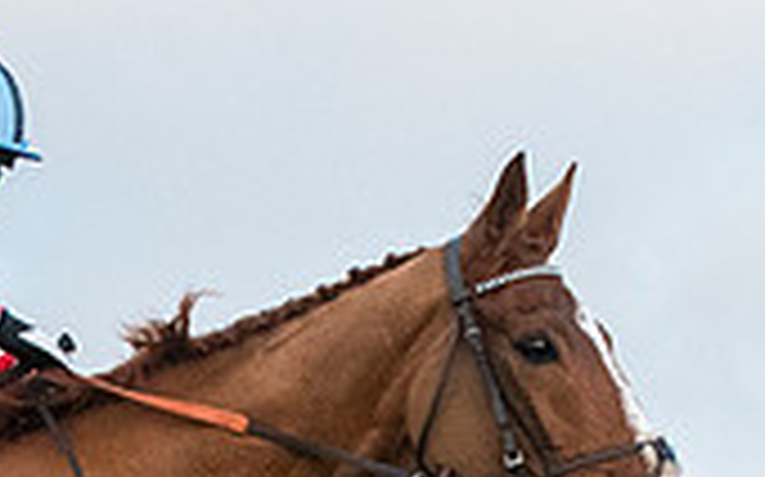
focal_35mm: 600
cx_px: 1
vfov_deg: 2.2
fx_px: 12501
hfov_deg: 3.5
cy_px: 968
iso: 3200
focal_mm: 82
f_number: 6.3
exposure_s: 1/1000
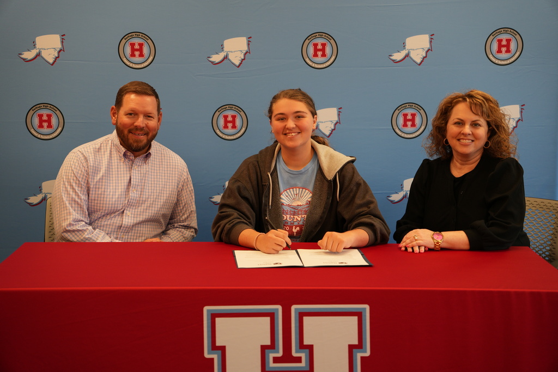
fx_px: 1163
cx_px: 279
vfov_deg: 18.2
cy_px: 186
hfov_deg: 27.0
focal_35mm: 75
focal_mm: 50
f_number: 2.8
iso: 200
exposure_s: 1/60
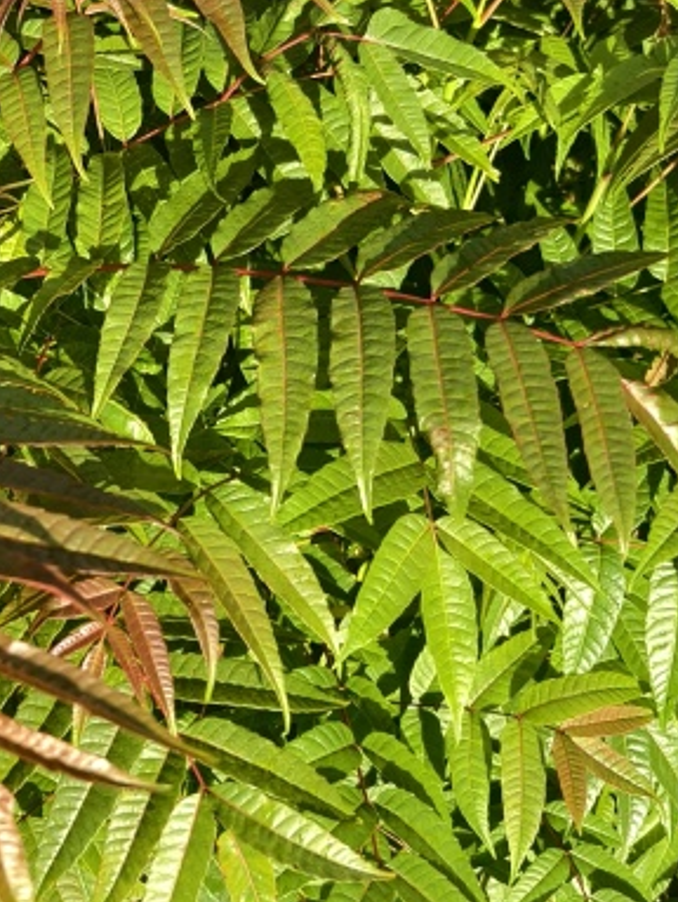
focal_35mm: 64
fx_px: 1669
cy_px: 312
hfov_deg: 22.5
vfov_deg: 30.1
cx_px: 99
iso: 50
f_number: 1.75
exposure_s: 1/1056
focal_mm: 8.67
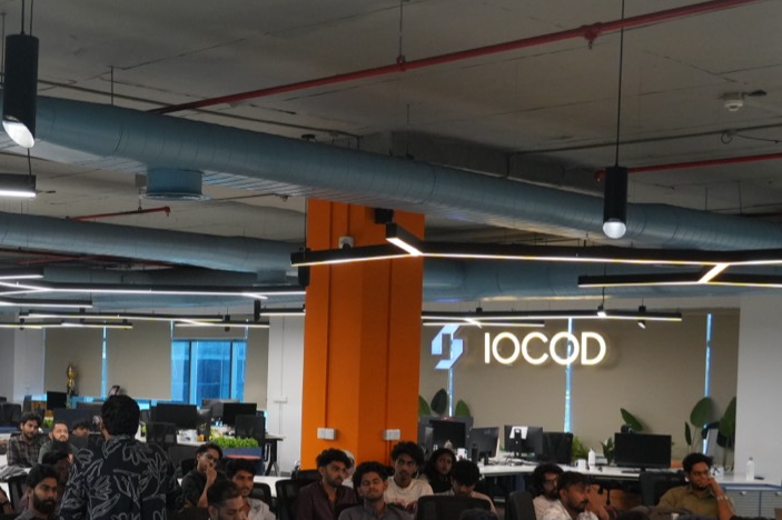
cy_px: 394
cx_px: 122
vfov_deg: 22.0
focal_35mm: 61
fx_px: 1324
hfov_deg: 31.8
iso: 1600
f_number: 4
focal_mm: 22
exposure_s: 1/160
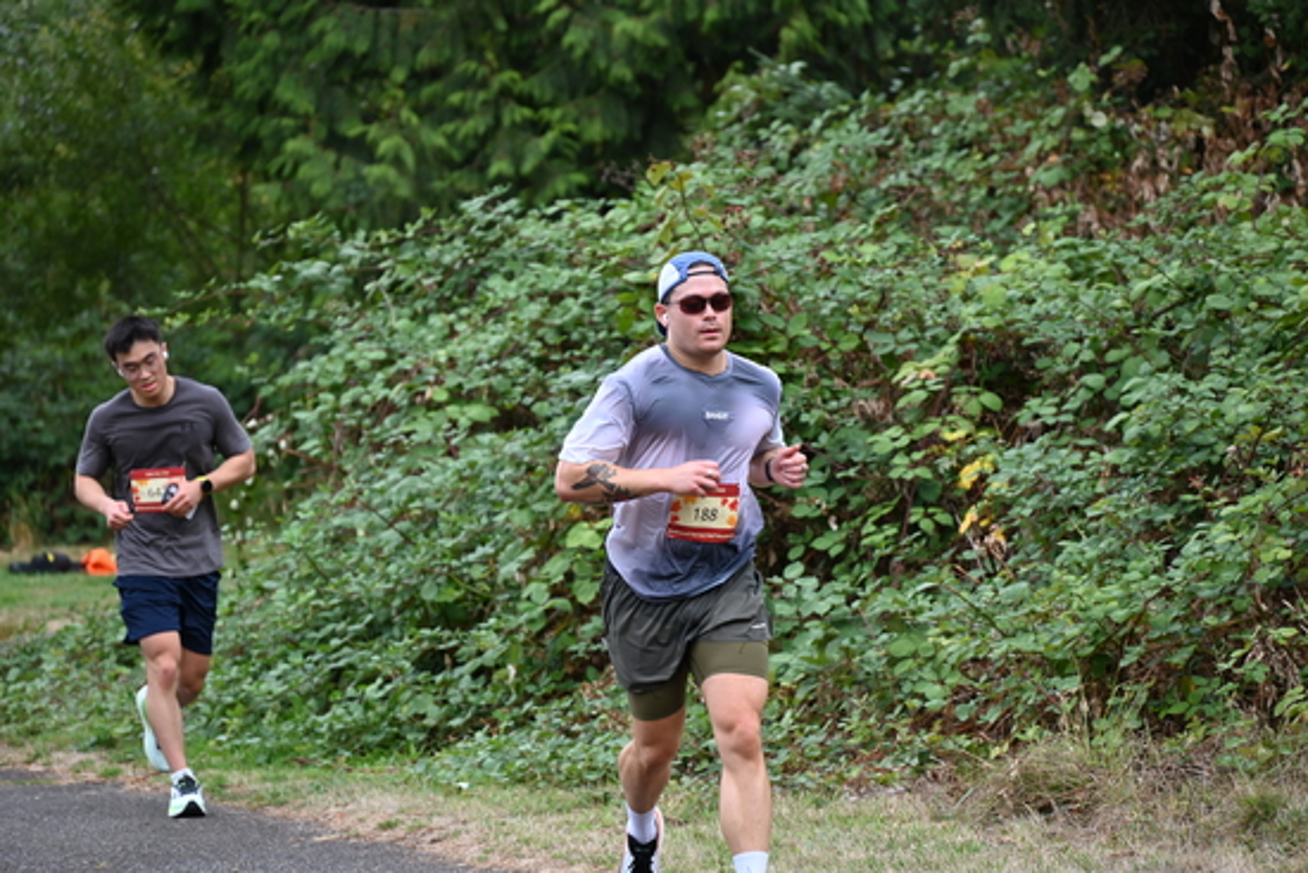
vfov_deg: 6.9
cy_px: 436
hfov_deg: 10.3
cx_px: 654
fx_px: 7268
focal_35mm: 200
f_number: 6.3
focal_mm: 200
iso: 560
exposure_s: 1/250
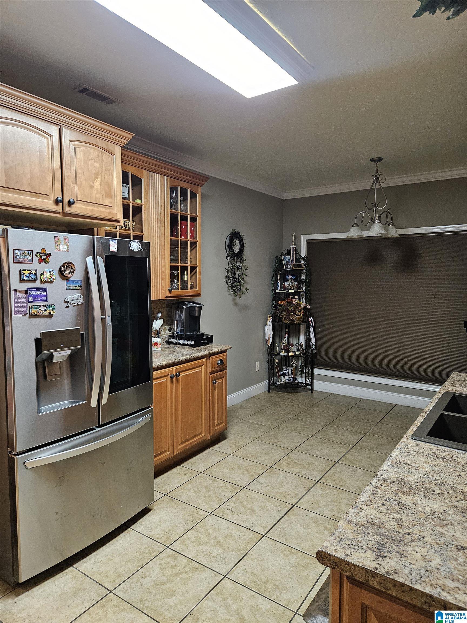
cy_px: 312
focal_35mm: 23
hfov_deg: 58.9
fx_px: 414
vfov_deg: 73.9
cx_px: 234
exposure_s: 1/60
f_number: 1.8
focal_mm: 5.4
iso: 800
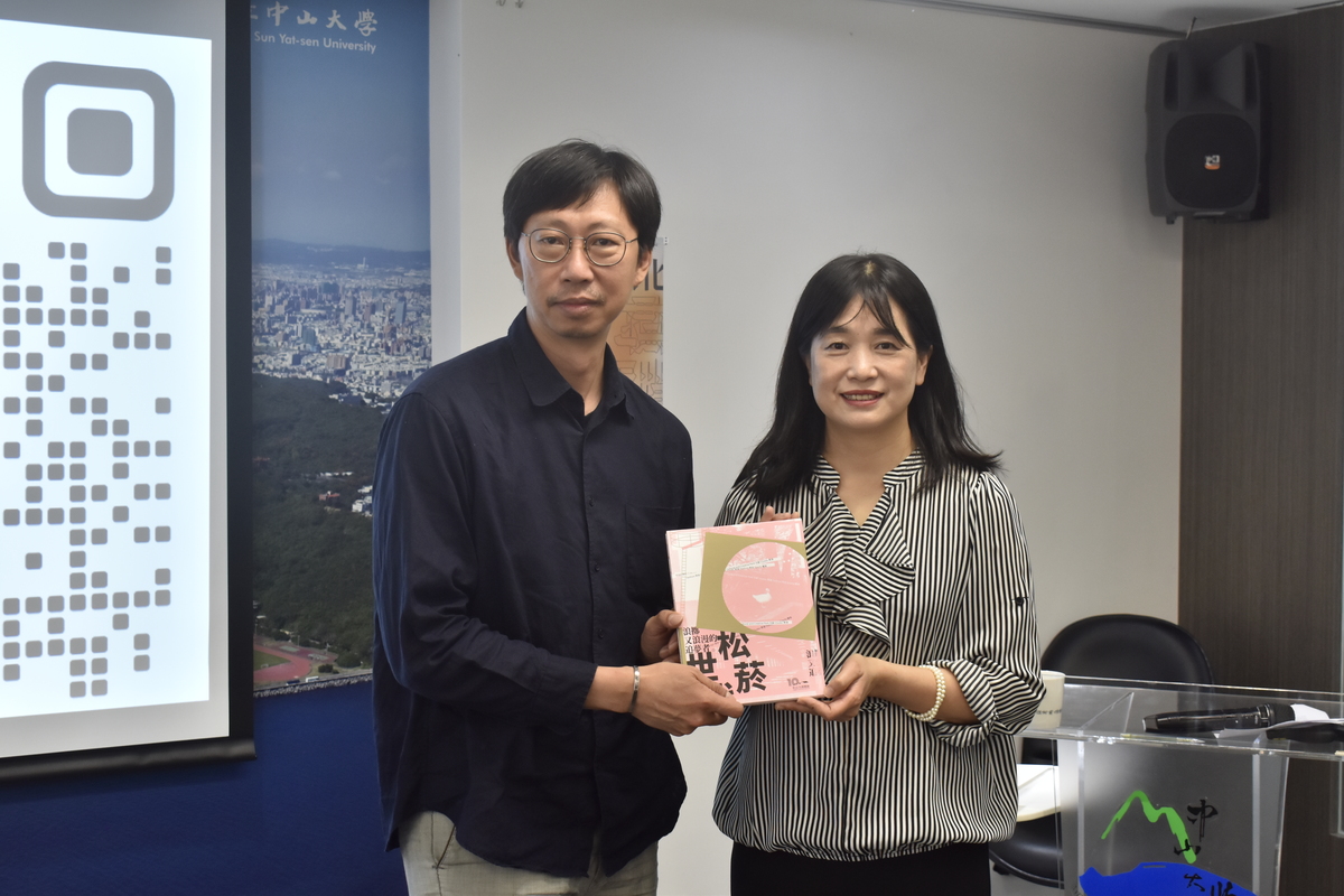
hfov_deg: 36.9
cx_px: 672
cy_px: 448
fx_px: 2016
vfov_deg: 25.1
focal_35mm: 54
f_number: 6.3
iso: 640
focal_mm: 36
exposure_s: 1/40
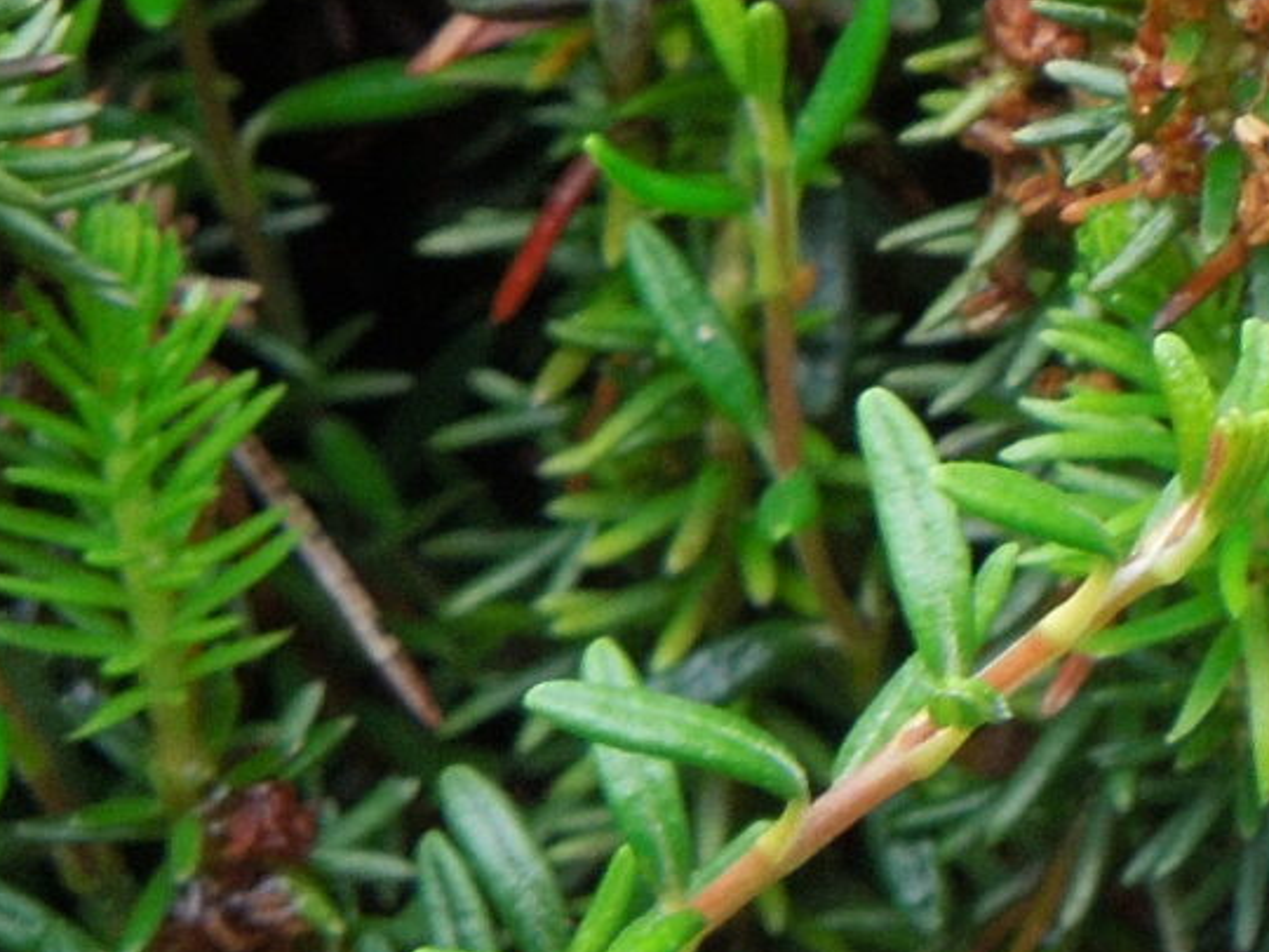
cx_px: 2470
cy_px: -498
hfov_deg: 2.2
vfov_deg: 1.6
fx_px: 33213
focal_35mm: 906
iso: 140
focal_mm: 34.4
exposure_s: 1/100
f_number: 5
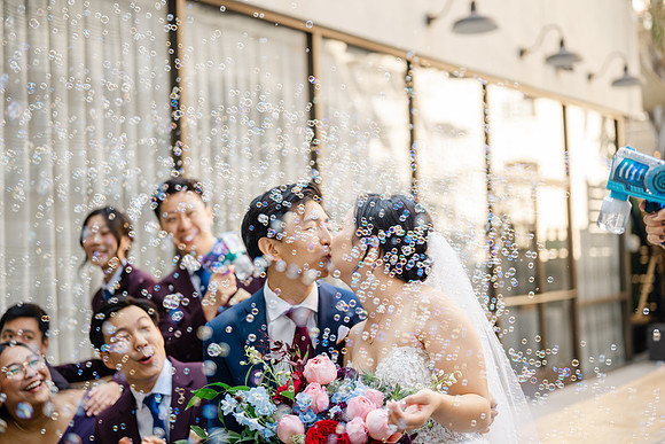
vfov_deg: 27.0
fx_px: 924
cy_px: 222
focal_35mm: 50
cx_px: 332
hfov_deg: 39.6
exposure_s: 1/125
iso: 80
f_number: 2
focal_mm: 50
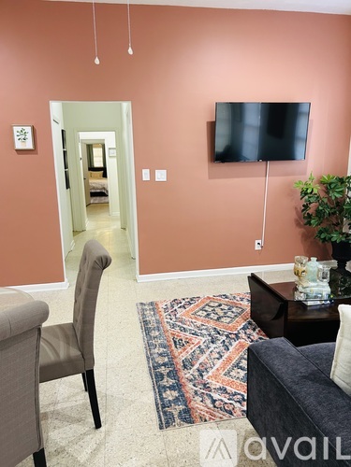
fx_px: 352
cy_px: 234
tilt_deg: -10.9
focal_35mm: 26
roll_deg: +2.5
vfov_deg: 67.3
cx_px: 176
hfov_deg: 53.1
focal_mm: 5.7
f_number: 1.5
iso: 160
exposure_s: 1/60
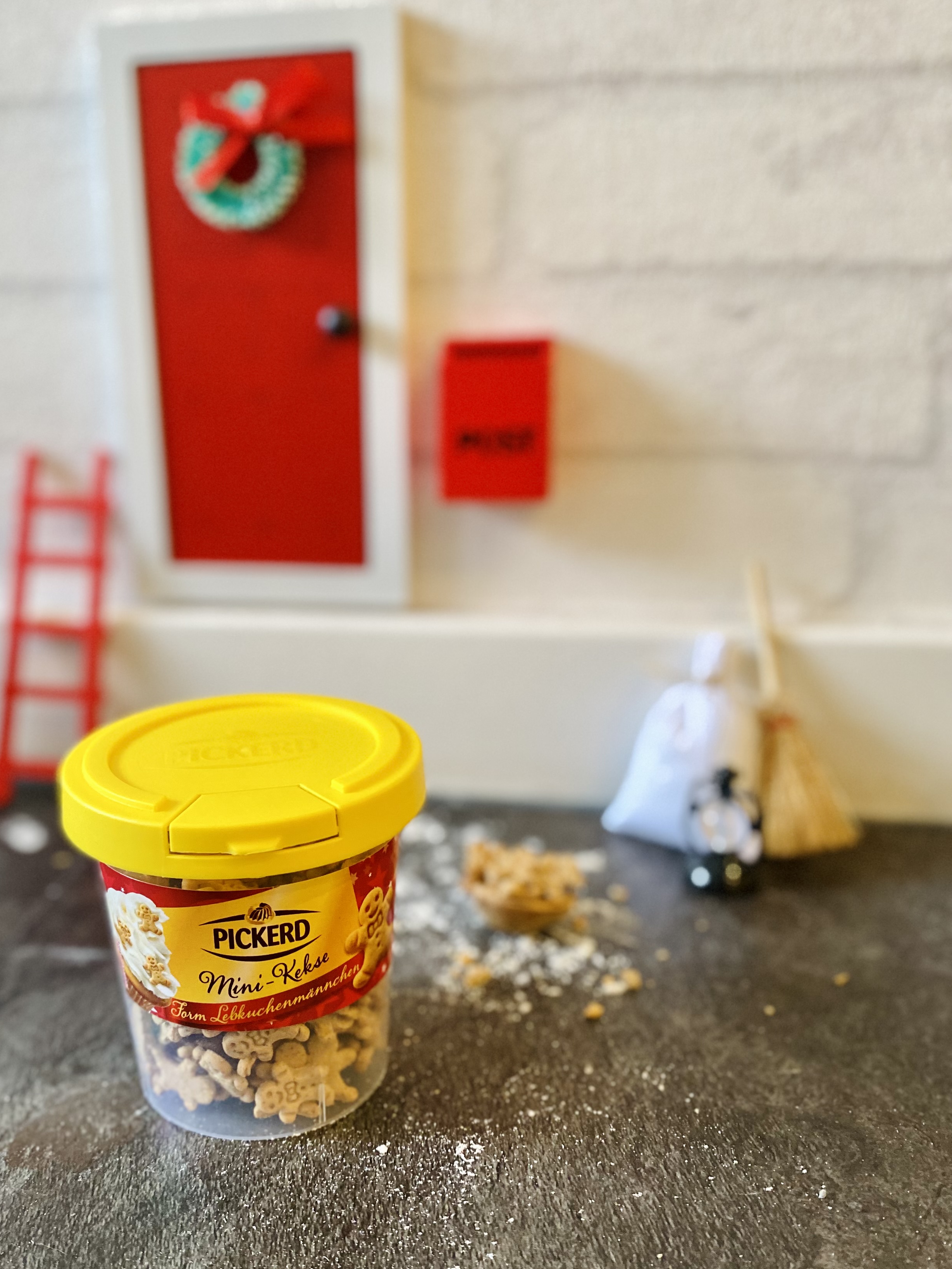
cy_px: 642
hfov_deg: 43.9
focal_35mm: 32
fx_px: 1173
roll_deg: +0.7
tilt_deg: -15.1
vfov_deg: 56.8
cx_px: 367
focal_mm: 4.25
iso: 320
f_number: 1.8
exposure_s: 1/50
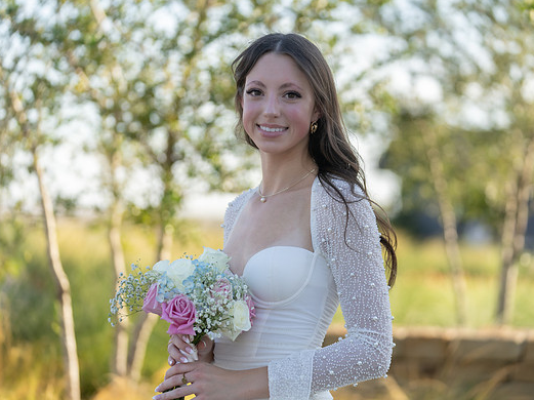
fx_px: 2174
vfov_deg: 10.5
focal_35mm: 141
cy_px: 194
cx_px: 285
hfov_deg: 14.0
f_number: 2.8
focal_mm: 121
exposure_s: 1/500
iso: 100
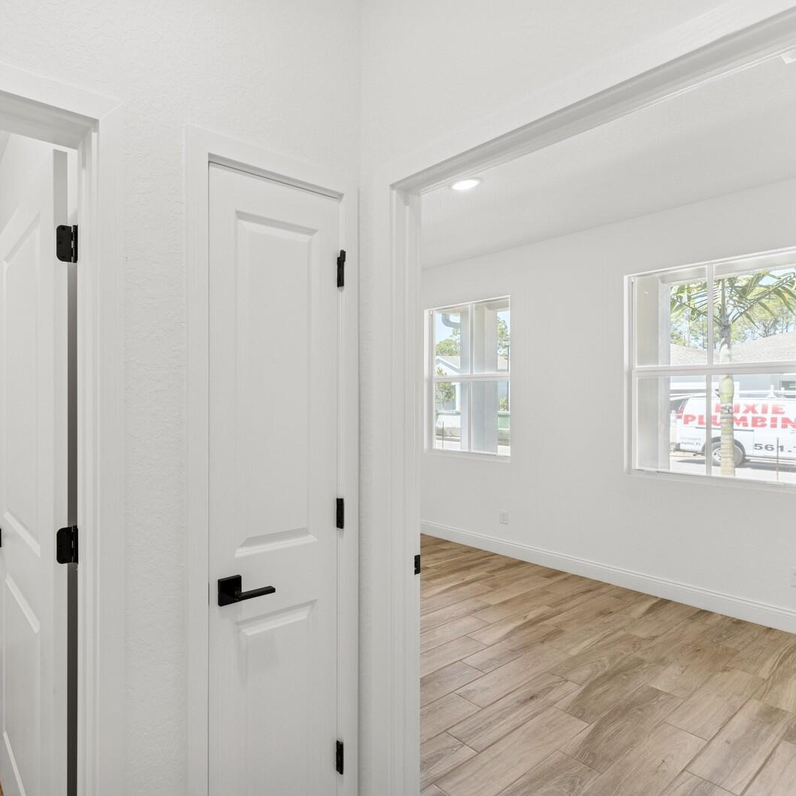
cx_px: 210
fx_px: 468
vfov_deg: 80.7
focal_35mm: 18
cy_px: 397
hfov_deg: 75.5
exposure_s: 1/20
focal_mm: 14
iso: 160
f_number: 8
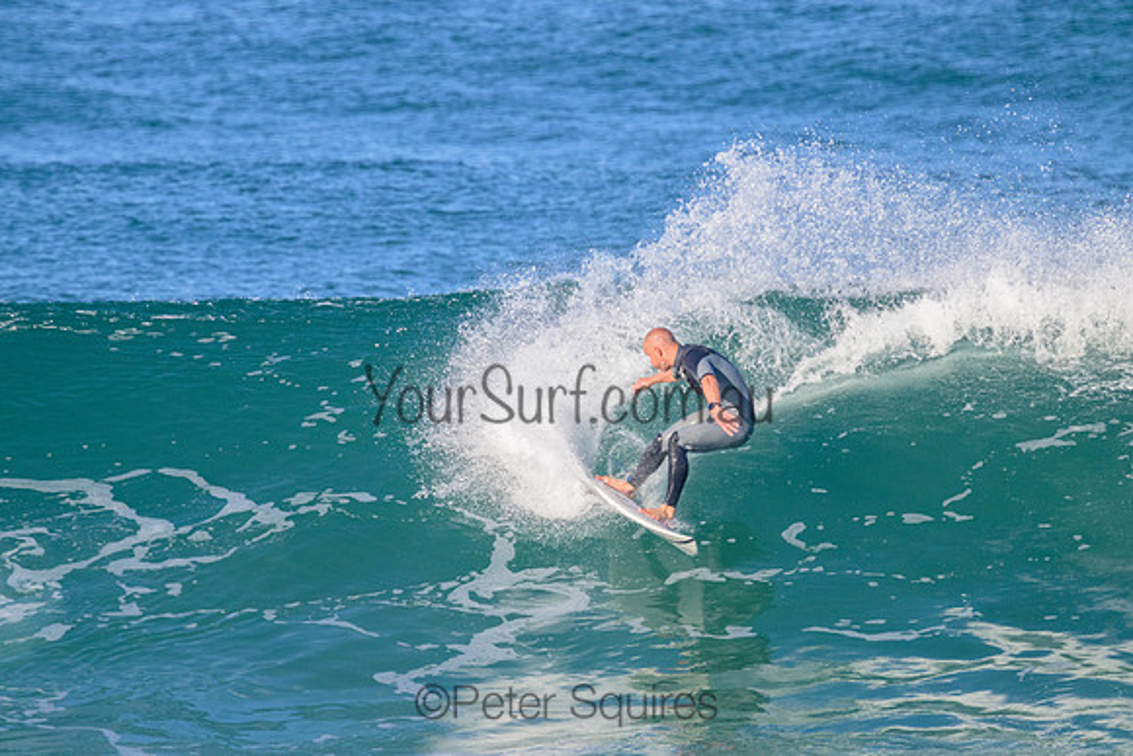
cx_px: 566
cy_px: 378
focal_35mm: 800
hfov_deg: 2.6
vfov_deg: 1.7
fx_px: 25182
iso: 2200
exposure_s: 1/2000
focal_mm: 800
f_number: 11
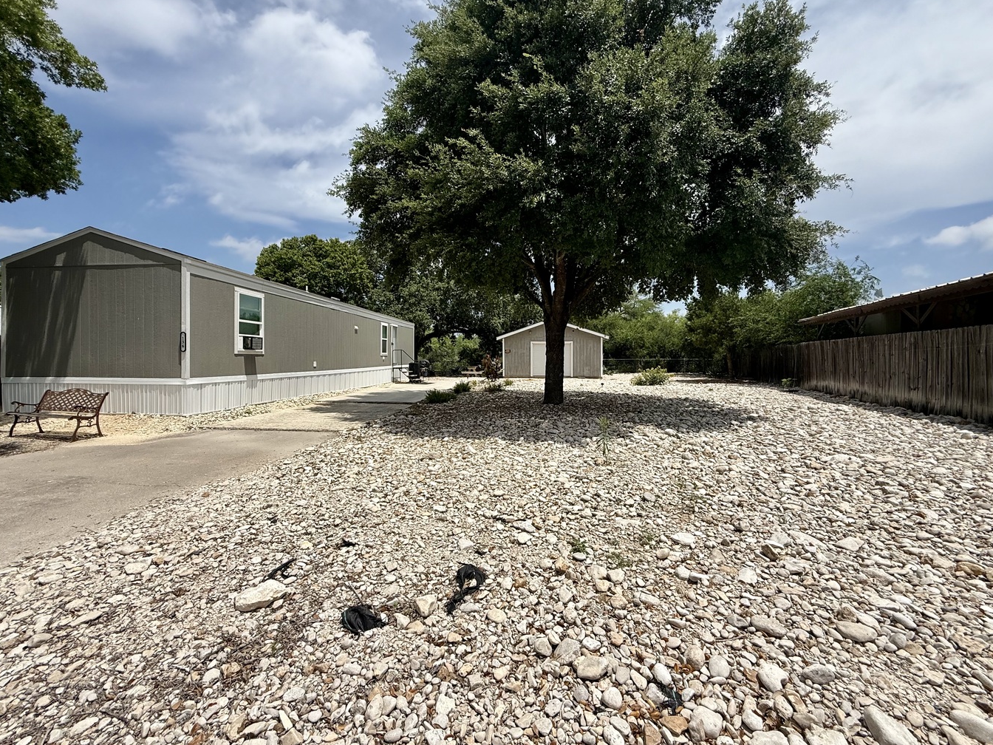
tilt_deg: +0.1
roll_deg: -0.5
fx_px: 430
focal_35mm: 15
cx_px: 488
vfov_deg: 81.7
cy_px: 357
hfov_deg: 98.2
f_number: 2.2
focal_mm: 2.22
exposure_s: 1/3891
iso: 50
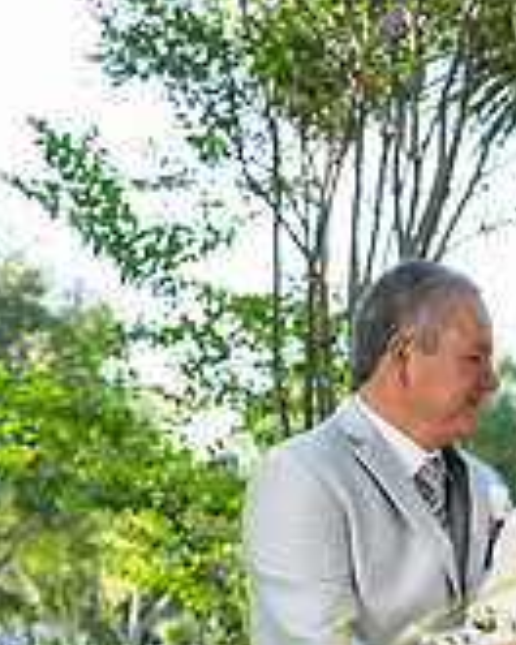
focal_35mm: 115
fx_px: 2195
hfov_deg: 13.2
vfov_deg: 15.9
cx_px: 500
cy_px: 829
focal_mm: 45
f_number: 4
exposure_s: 1/500
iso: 500
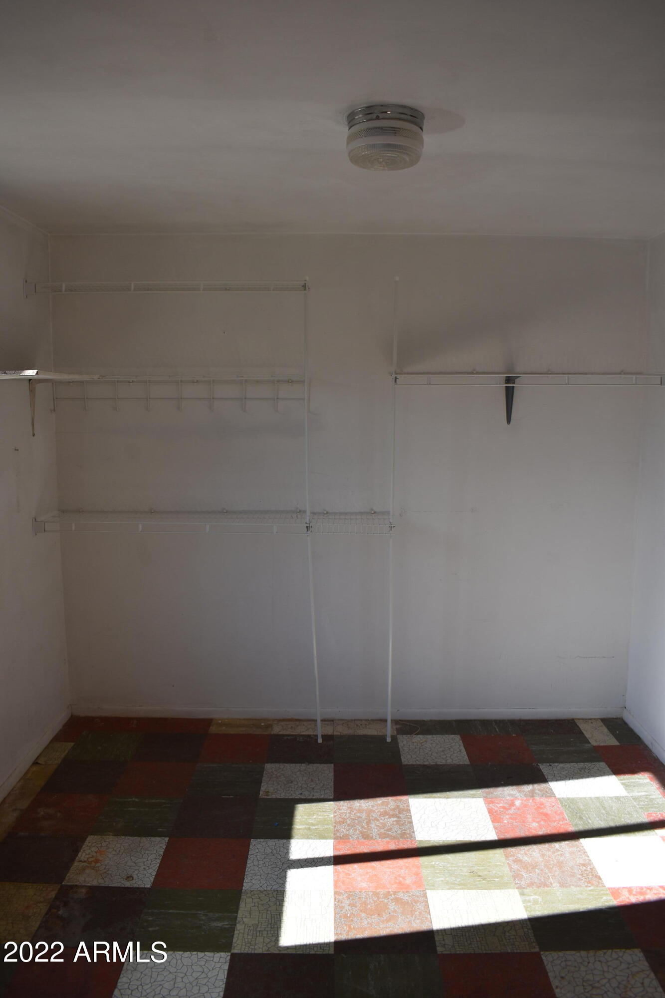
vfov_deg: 67.4
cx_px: 332
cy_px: 499
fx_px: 748
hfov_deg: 47.9
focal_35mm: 27
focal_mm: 18
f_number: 5.6
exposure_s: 1/250
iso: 220
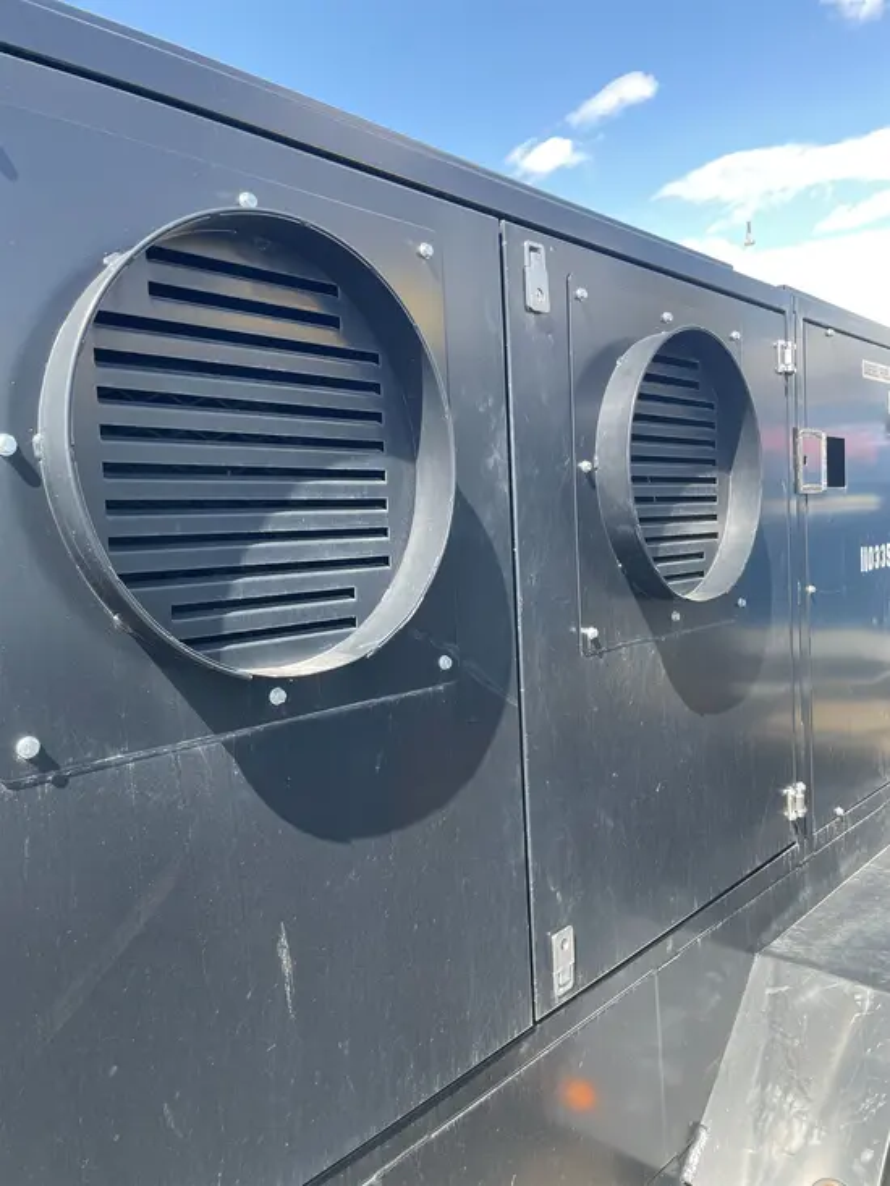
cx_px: 445
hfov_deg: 53.1
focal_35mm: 26
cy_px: 593
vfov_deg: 67.3
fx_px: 891
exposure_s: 1/337
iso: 32
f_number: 1.6
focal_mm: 4.2
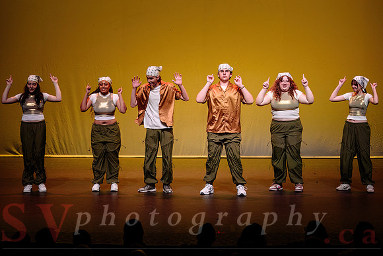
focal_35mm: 115
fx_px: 1222
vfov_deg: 11.9
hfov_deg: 17.8
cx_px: 187
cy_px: 131
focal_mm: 110
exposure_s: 1/500
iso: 1250
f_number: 3.2
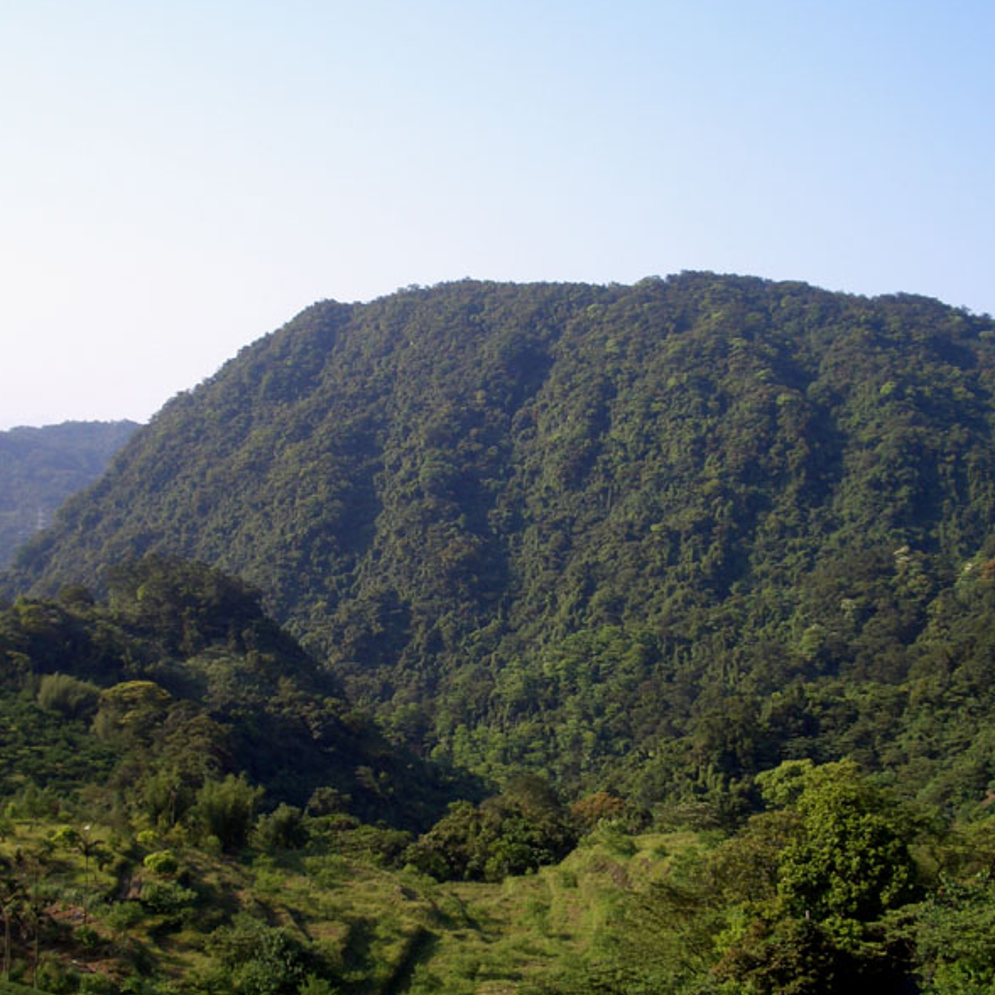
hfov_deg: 40.0
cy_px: 500
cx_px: 488
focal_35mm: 42
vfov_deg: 40.0
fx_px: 1366
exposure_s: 1/200
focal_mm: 5.8
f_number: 4.3
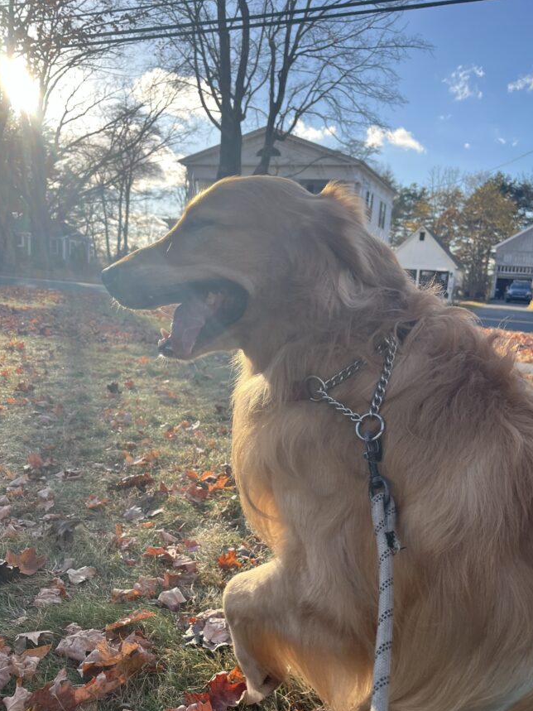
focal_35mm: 31
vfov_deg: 58.0
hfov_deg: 45.4
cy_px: 422
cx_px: 275
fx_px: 637
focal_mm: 5.1
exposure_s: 1/1075
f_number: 1.6
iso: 50
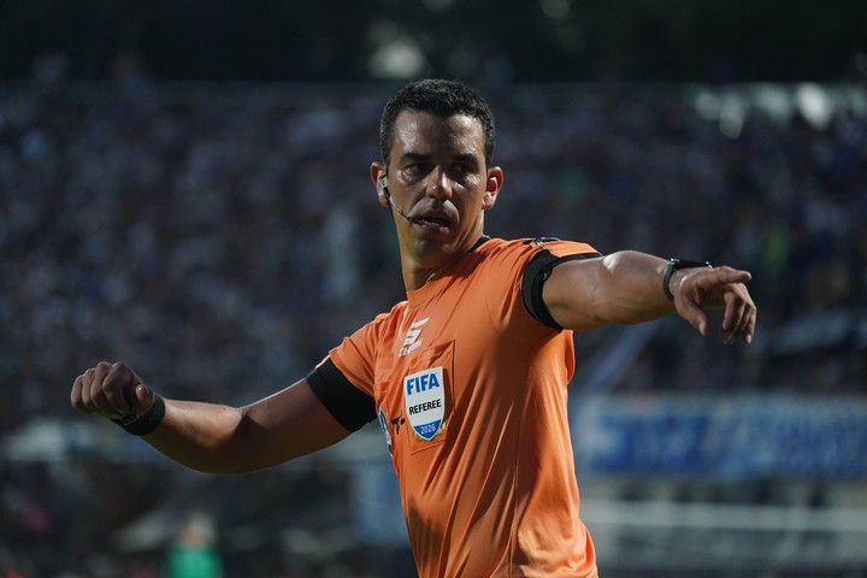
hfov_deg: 6.9
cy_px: 289
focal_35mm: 300
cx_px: 434
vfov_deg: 4.6
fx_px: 7224
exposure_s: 1/800
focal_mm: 300
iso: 5000
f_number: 5.6
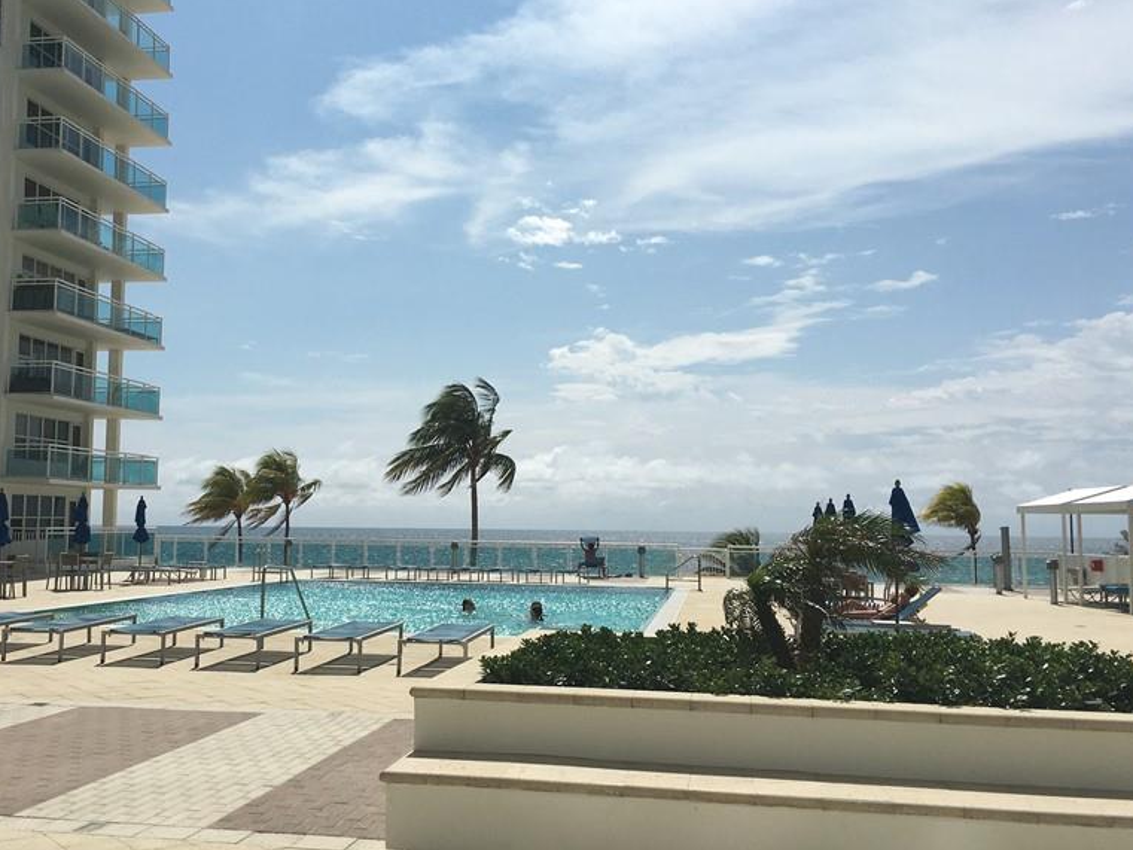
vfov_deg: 36.8
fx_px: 1277
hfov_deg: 47.4
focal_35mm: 39
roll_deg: -0.1
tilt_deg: +4.9
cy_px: 399
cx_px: 415
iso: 25
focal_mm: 4.15
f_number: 2.2
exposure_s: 1/5128
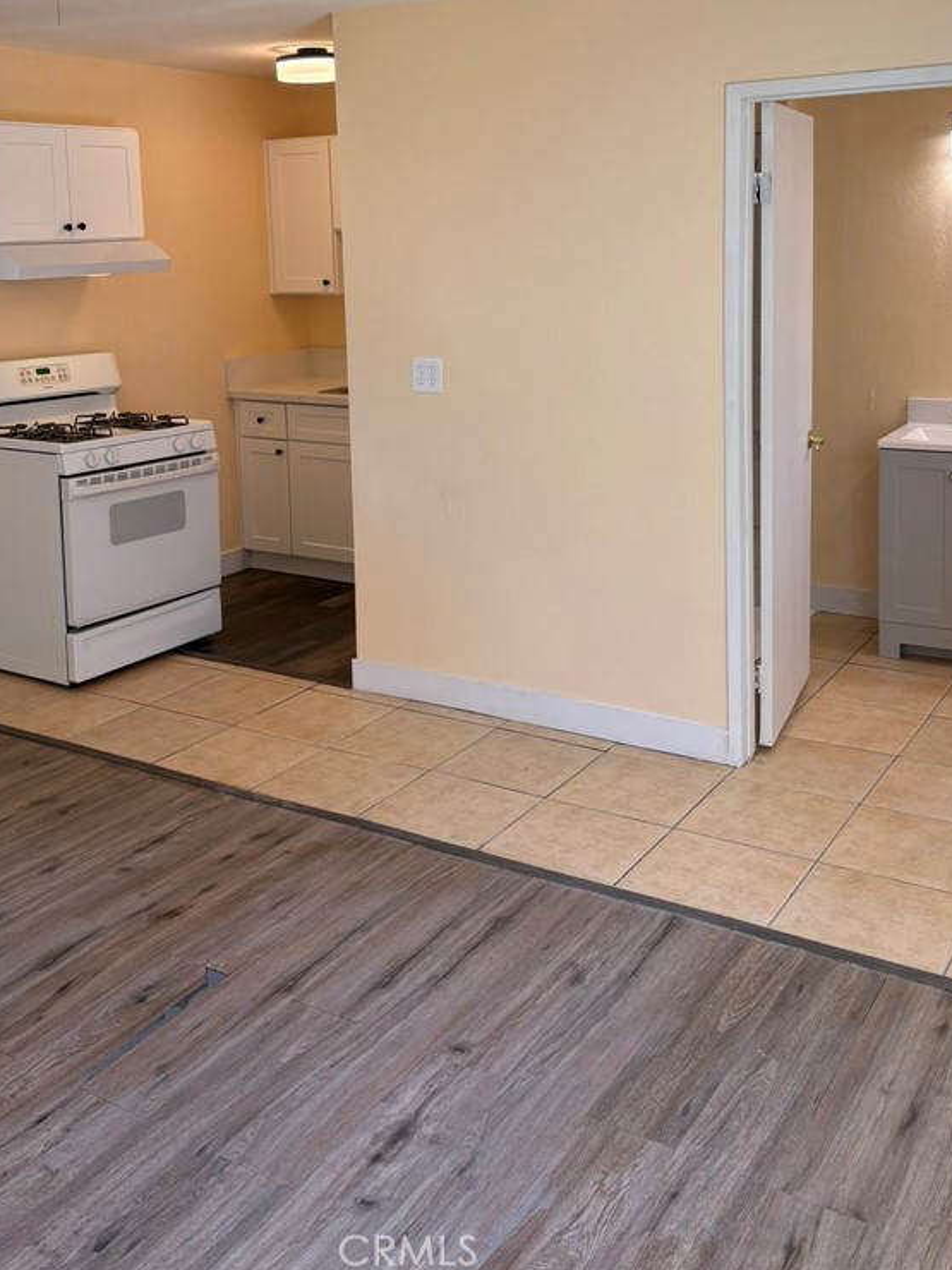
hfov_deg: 39.7
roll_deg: +1.3
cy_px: 396
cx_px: 479
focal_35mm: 36
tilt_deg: -6.6
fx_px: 1320
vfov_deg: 50.2
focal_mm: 5.96
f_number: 1.6
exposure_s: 1/122
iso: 50
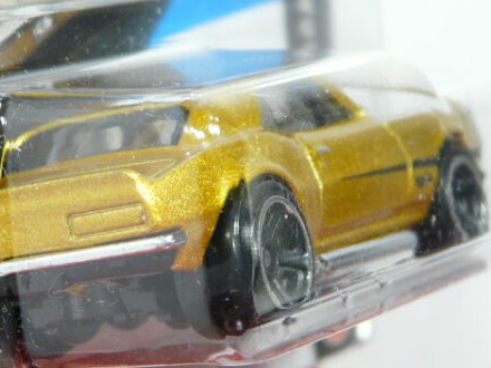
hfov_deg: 10.7
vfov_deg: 8.1
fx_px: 2610
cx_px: 186
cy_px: 197
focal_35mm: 184
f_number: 3.6
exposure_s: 1/40
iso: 200
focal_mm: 14
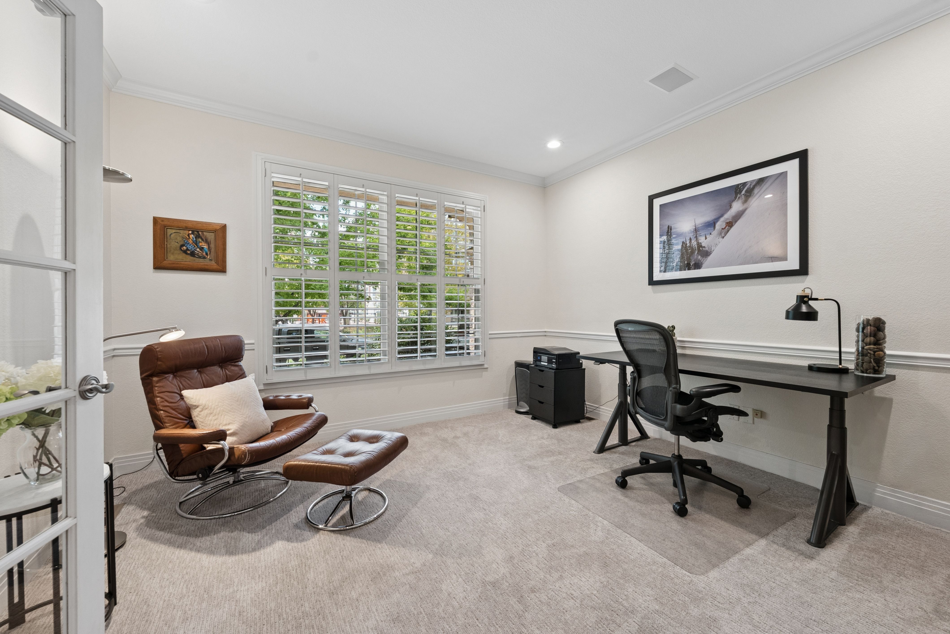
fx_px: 370
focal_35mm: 14
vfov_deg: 81.3
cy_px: 317
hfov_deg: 104.2
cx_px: 475
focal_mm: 14
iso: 1000
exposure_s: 1/50
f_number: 8
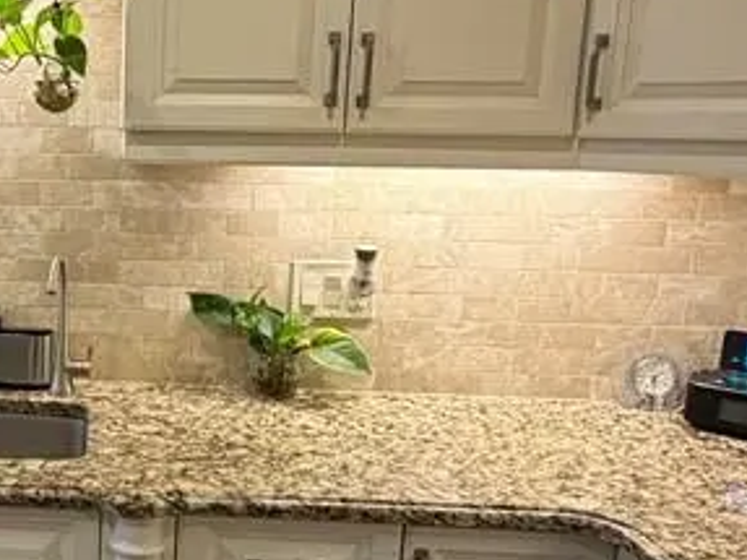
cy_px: 315
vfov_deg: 29.1
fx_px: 1079
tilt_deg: -11.3
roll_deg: -0.7
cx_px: 18
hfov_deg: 35.0
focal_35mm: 50
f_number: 2.2
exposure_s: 1/60
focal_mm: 2.22
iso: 160
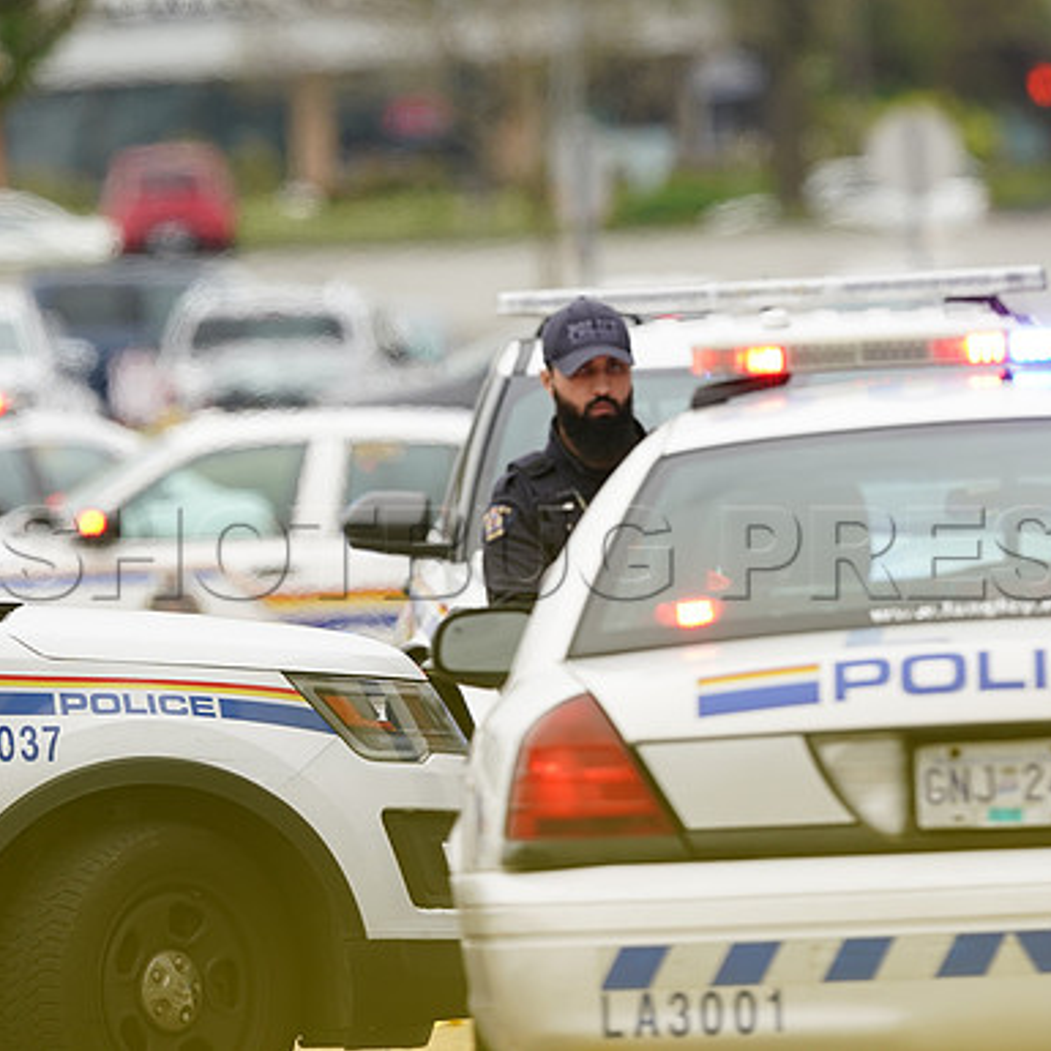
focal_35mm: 769
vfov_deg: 2.3
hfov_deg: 2.3
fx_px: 26415
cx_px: 524
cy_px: 526
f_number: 6.3
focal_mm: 600
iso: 400
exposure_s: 1/320
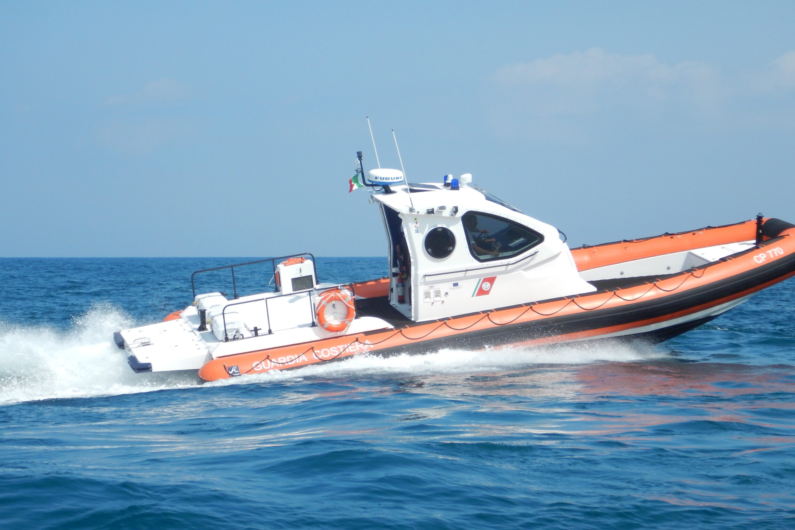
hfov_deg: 20.6
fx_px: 2186
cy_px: 256
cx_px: 395
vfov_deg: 13.8
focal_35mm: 99
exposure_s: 1/800
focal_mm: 15.3
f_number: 4.7
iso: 125
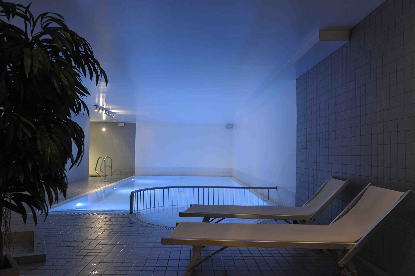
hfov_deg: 63.7
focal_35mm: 29
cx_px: 208
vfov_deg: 44.9
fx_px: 334
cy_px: 138
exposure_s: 1/8
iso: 1250
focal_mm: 29
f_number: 6.3
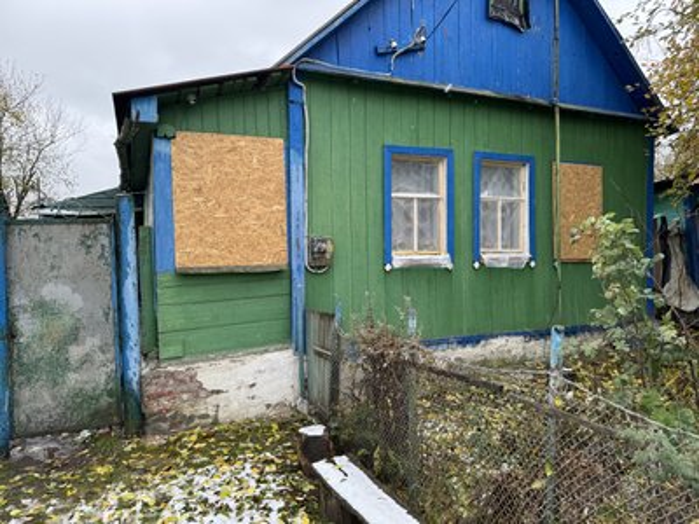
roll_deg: +3.4
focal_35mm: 24
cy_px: 262
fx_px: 485
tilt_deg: -0.1
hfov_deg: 71.6
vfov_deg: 56.8
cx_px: 350
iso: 80
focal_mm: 6.76
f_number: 1.78
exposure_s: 1/222
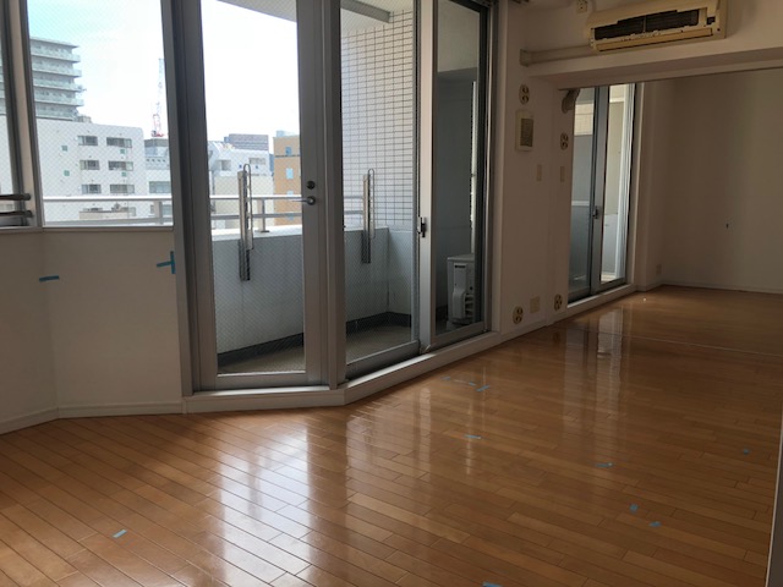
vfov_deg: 49.7
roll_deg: +1.0
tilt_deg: -7.2
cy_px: 294
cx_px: 392
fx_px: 633
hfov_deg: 63.4
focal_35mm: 28
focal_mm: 3.99
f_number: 1.8
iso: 20
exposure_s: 1/120
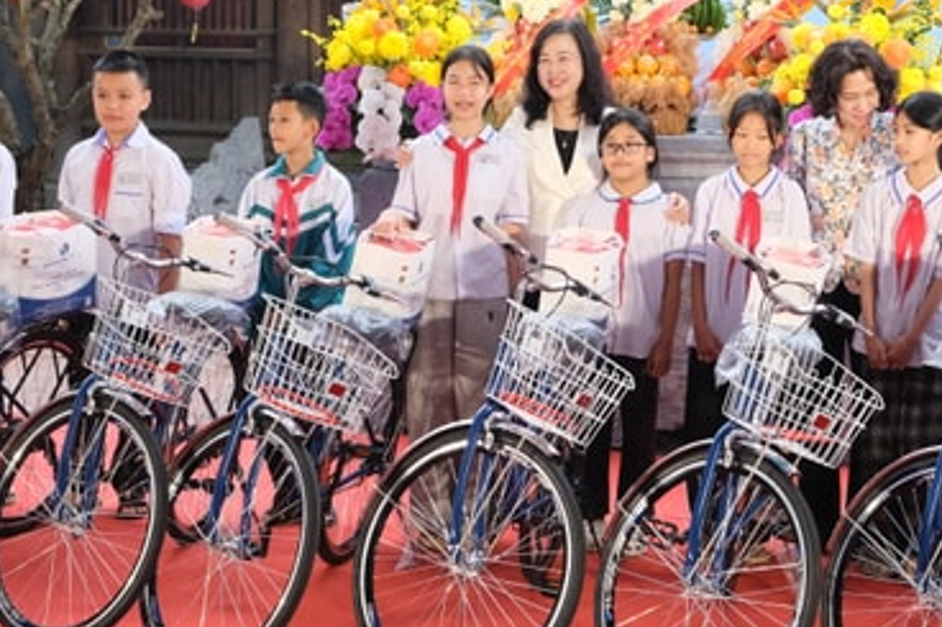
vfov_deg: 20.6
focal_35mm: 66
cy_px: 261
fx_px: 1726
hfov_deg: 30.4
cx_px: 594
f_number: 6.4
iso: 2000
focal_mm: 30.2
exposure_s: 1/180
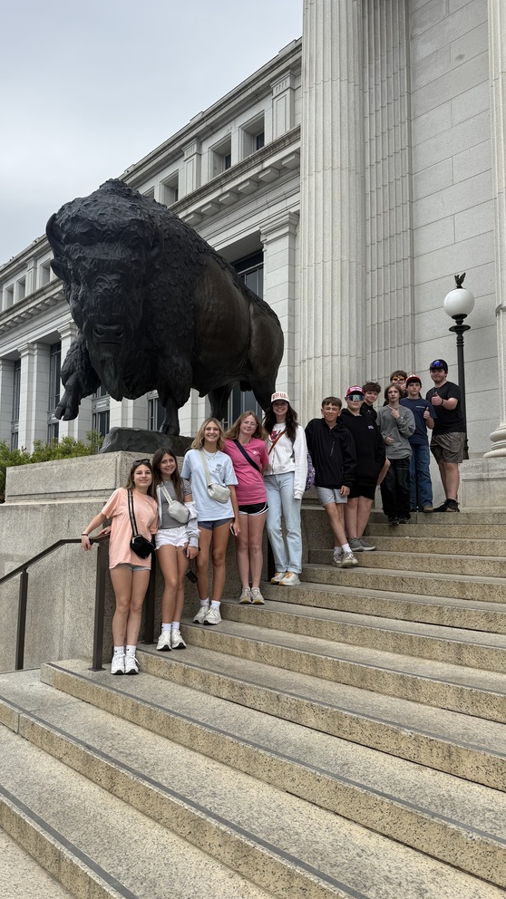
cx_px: 207
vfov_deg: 69.9
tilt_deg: +5.6
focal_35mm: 27
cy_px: 450
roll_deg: -1.6
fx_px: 644
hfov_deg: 42.7
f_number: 1.78
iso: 80
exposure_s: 1/2232
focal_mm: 6.76
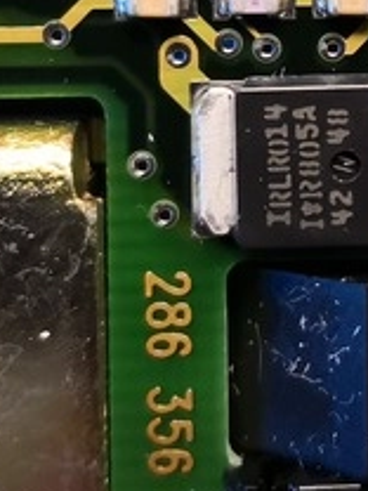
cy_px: 5
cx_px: 361
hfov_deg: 14.0
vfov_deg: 18.4
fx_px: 1474
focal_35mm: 104
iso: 500
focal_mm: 3.95
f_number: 1.6
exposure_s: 1/120
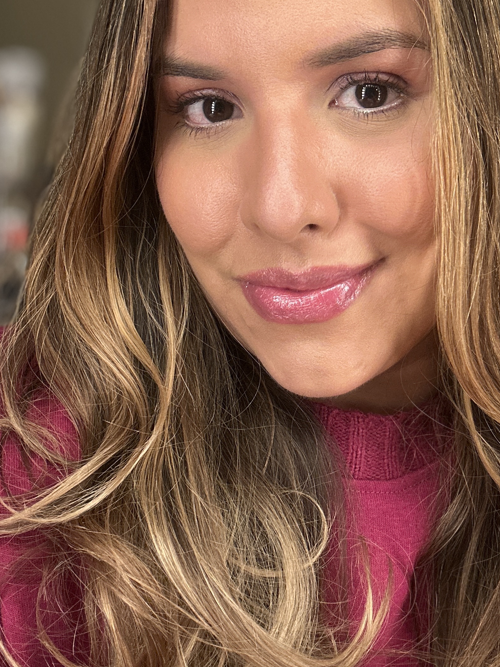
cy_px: 266
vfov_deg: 42.7
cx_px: 333
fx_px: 847
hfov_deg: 32.6
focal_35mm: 44
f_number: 1.9
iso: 125
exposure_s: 1/60
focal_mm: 2.69
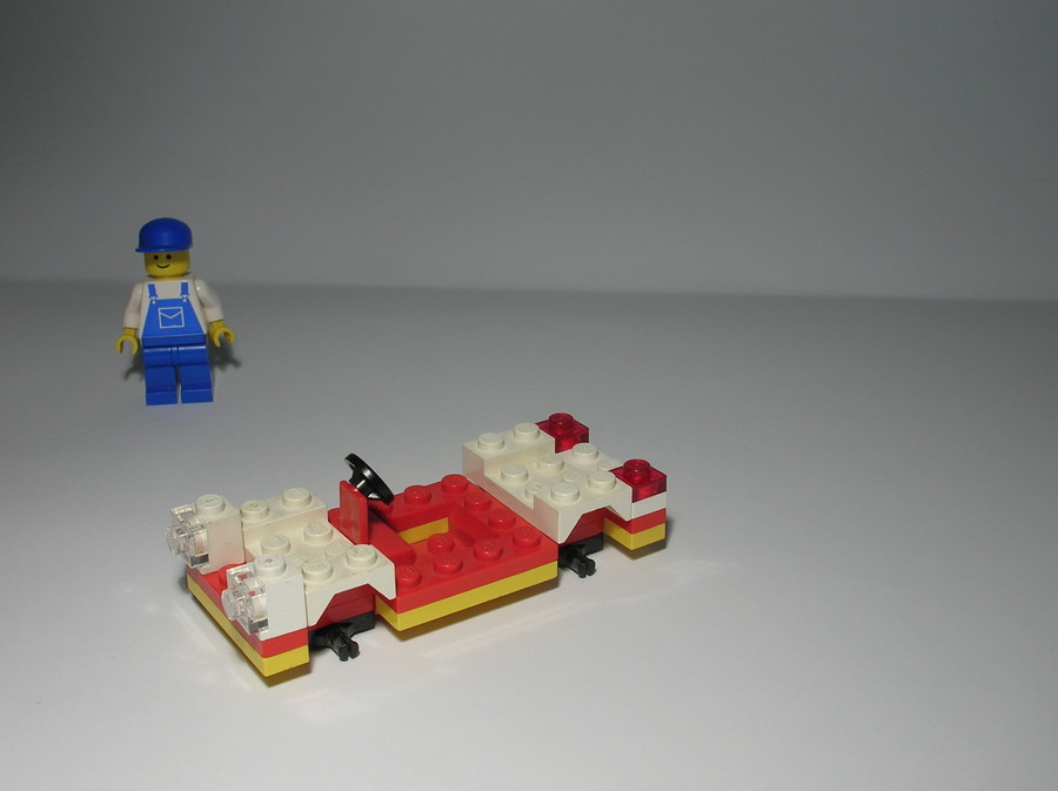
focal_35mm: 46
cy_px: 396
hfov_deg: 41.3
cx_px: 529
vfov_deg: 31.5
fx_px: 1404
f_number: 5.4
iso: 50
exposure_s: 1/18.1
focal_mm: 7.7
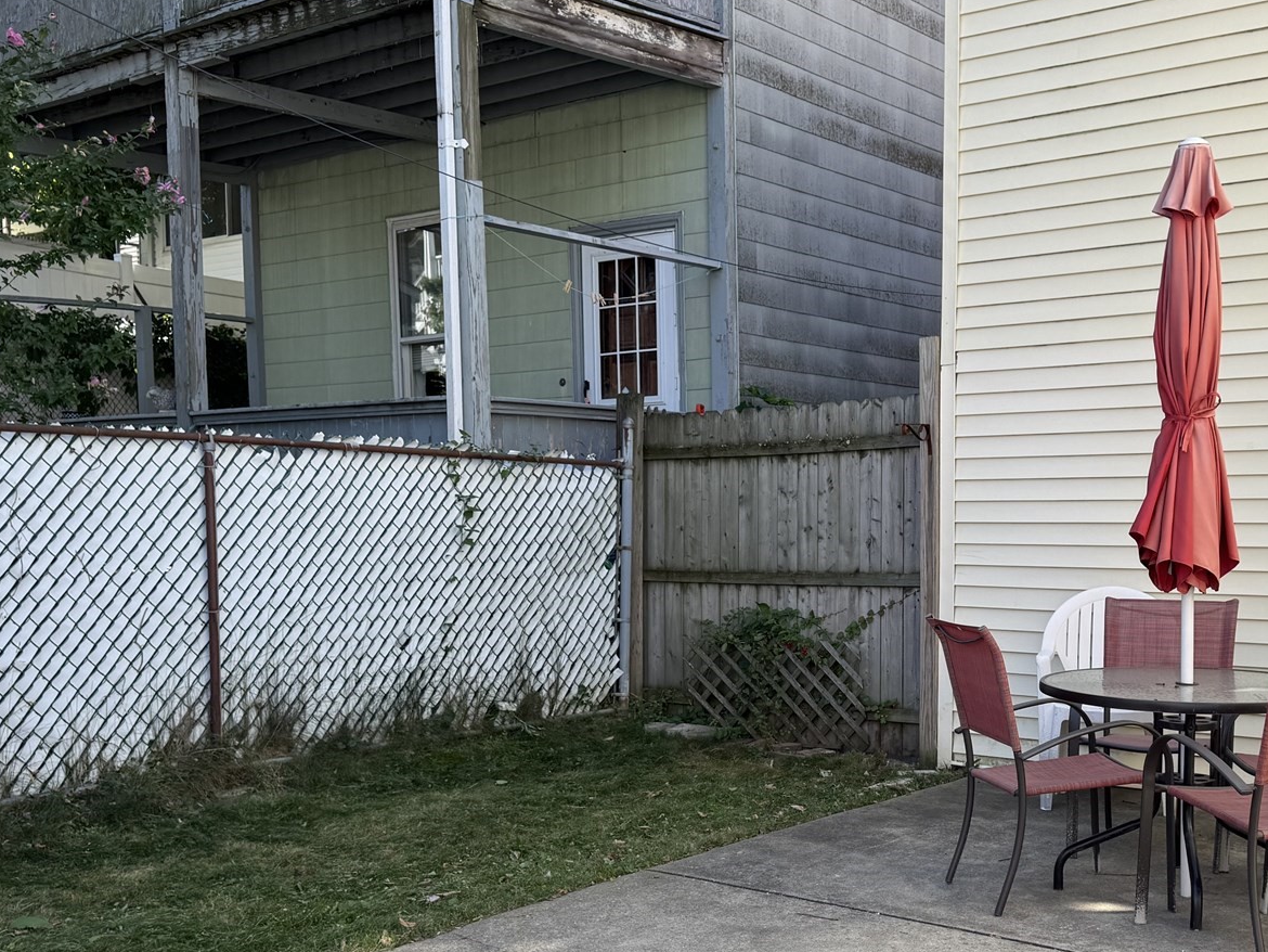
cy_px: 644
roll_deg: +0.7
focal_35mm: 42
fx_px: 1539
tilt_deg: -5.0
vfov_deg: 34.0
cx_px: 741
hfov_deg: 44.6
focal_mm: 6.76
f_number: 1.78
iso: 80
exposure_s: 1/832
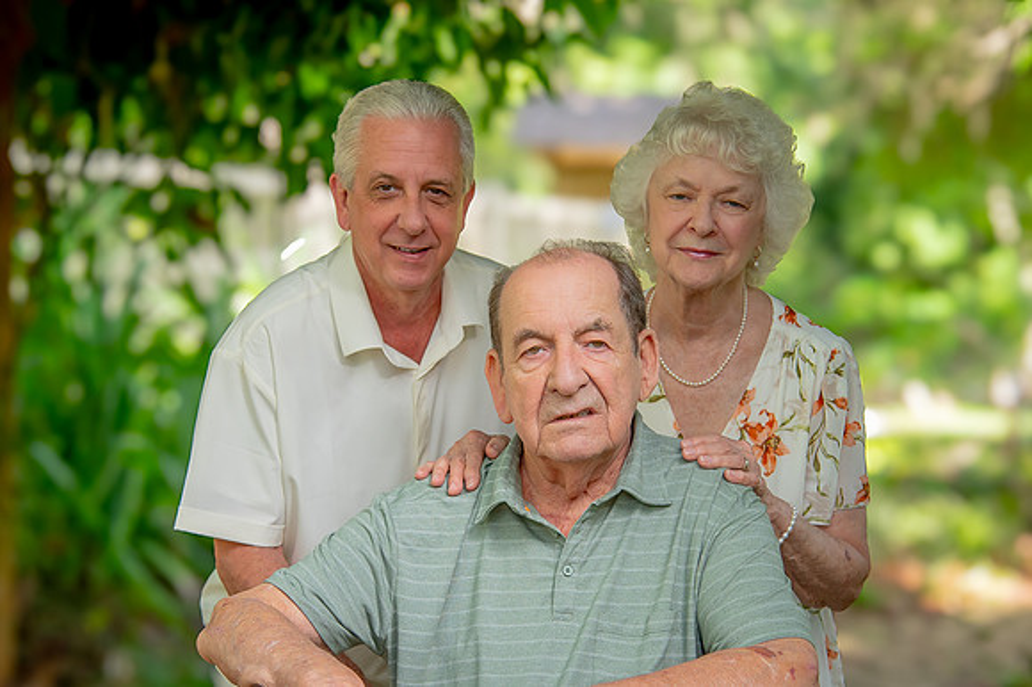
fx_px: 2101
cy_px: 443
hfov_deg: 27.6
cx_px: 516
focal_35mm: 73
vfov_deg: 18.5
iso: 800
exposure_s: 1/320
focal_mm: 55
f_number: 4
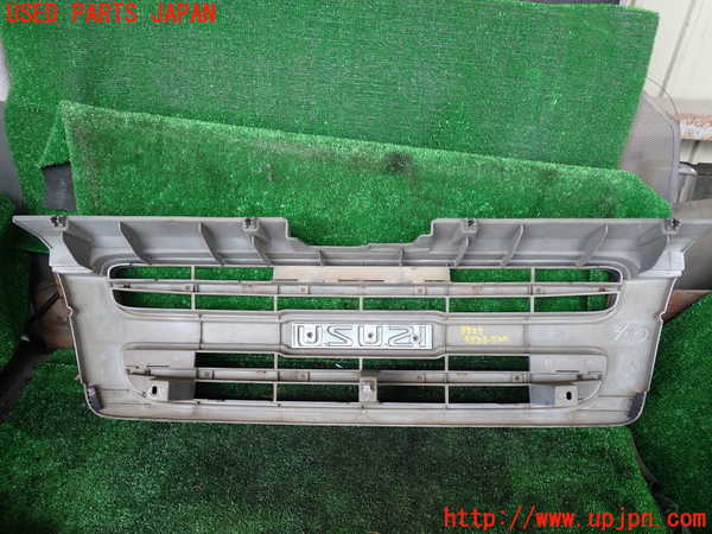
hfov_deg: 60.0
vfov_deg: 46.8
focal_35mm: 30
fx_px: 617
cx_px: 356
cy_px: 267
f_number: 2.3
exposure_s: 1/60
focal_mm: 5.4
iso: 200
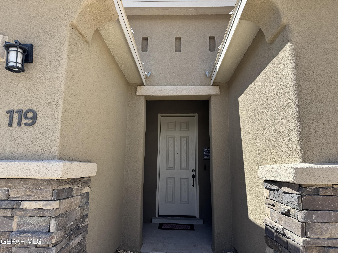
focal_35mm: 24
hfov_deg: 71.6
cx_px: 169
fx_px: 234
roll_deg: -0.9
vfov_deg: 56.8
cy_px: 126
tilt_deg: +10.1
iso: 80
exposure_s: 1/1678
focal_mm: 6.76
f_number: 1.78
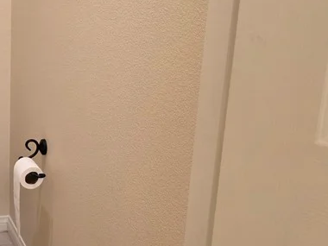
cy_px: 155
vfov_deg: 23.6
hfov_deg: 26.9
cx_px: -83
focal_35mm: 62
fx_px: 587
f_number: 1.7
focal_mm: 6.3
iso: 320
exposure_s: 1/120
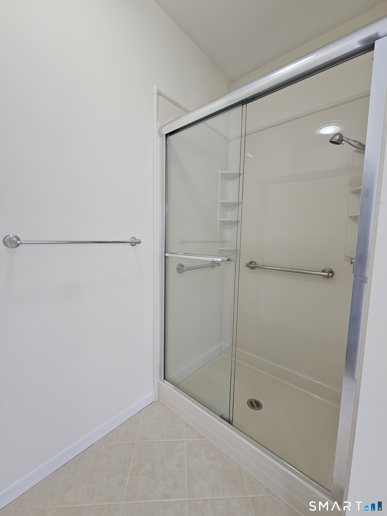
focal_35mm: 13
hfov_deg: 89.9
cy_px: 258
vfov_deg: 106.2
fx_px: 194
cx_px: 194
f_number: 2.2
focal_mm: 2.2
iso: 80
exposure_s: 1/60
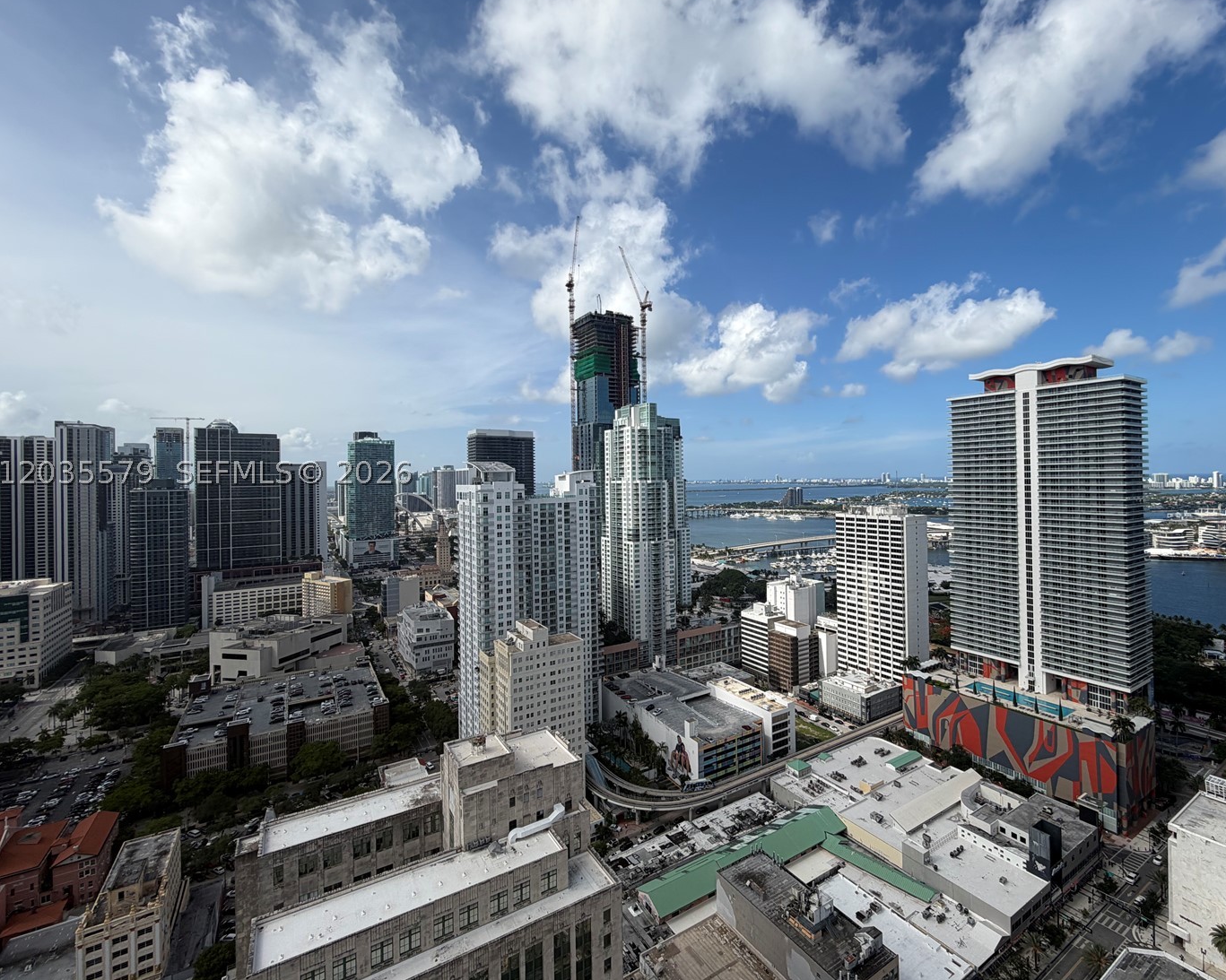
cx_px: 687
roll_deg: +1.0
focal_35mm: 16
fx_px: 580
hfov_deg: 92.7
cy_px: 473
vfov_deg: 80.3
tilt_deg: +0.2
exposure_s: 1/1259
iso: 20
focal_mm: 2.22
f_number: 2.2
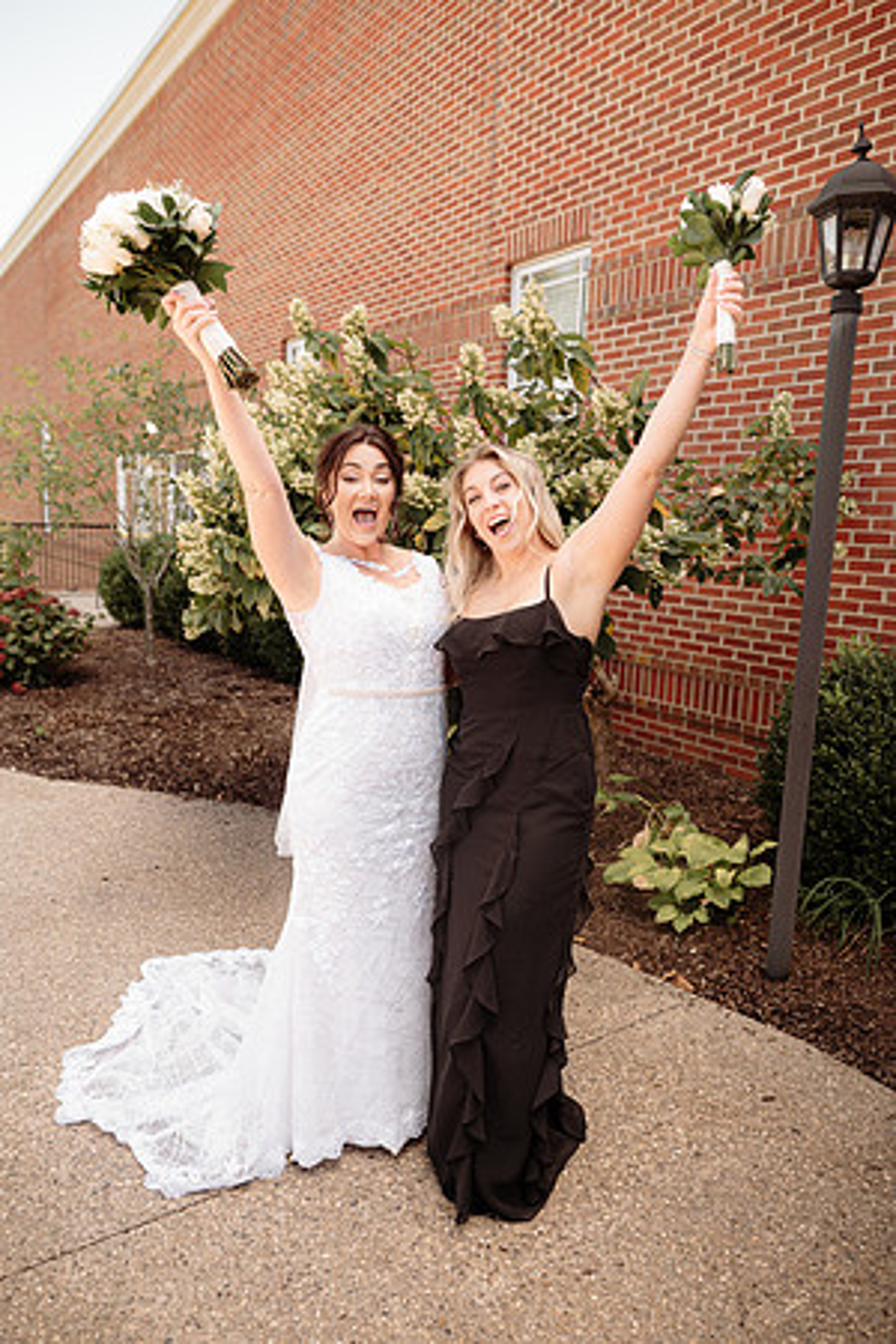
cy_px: 672
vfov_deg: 73.7
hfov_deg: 53.1
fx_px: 896
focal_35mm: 24
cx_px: 448
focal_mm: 24
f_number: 2.8
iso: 160
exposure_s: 1/400
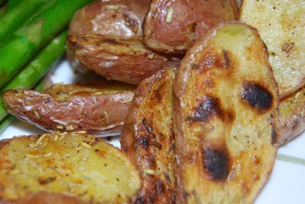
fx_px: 695
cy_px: 95
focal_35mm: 82
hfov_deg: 24.7
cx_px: 121
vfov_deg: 16.7
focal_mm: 40
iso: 200
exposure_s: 1/60
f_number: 5
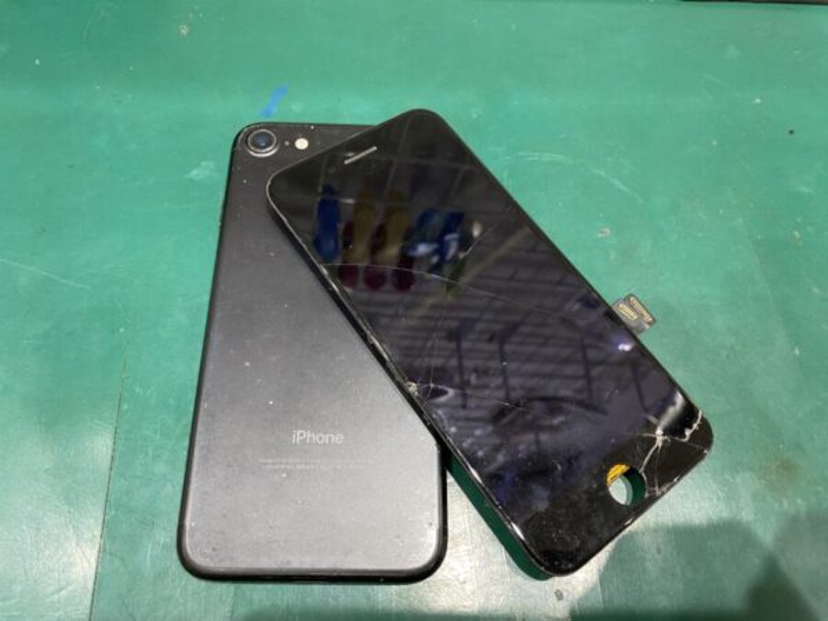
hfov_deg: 67.3
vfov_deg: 53.1
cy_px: 310
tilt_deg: -66.9
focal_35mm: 26
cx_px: 414
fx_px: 622
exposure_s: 1/50
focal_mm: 4.25
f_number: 1.8
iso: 125
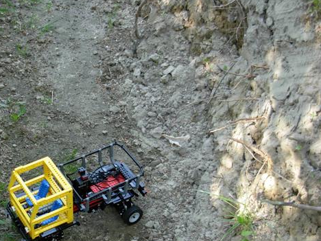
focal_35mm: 65
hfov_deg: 29.4
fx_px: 603
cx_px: 81
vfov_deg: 22.6
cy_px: 124
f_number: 2.9
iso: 79
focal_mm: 6.3
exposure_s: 1/64
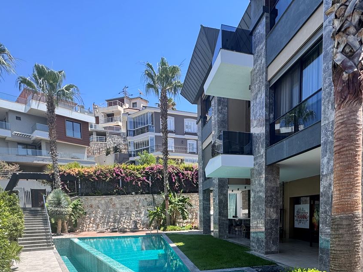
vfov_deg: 51.7
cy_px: 233
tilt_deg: -4.3
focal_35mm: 24
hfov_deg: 70.8
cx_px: 220
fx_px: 252
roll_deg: +1.2
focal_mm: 2.22
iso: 40
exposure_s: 1/488
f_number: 2.2
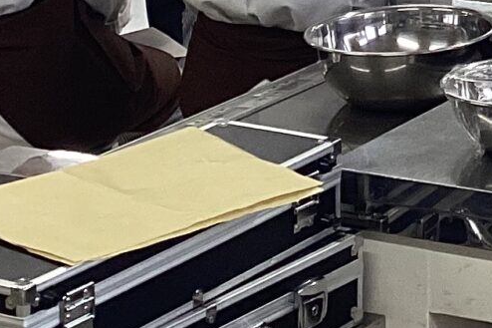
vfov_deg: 7.5
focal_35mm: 167
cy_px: -545
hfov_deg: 11.9
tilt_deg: -1.3
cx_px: 678
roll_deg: +0.1
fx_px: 2281
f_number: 2.4
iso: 80
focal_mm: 3.3
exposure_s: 1/120
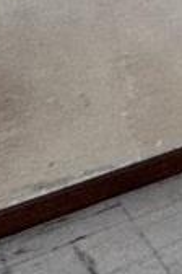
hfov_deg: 7.8
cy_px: -130
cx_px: 762
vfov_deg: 19.9
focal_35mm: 89
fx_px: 675
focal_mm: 2.2
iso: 250
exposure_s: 1/99
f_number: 2.2
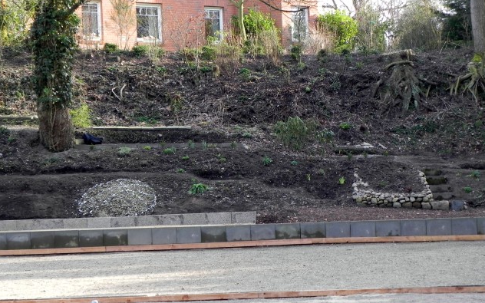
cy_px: 144
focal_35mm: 102
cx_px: 241
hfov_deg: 20.4
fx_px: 1348
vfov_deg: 12.8
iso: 160
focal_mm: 16.9
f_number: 4
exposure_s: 1/99.1
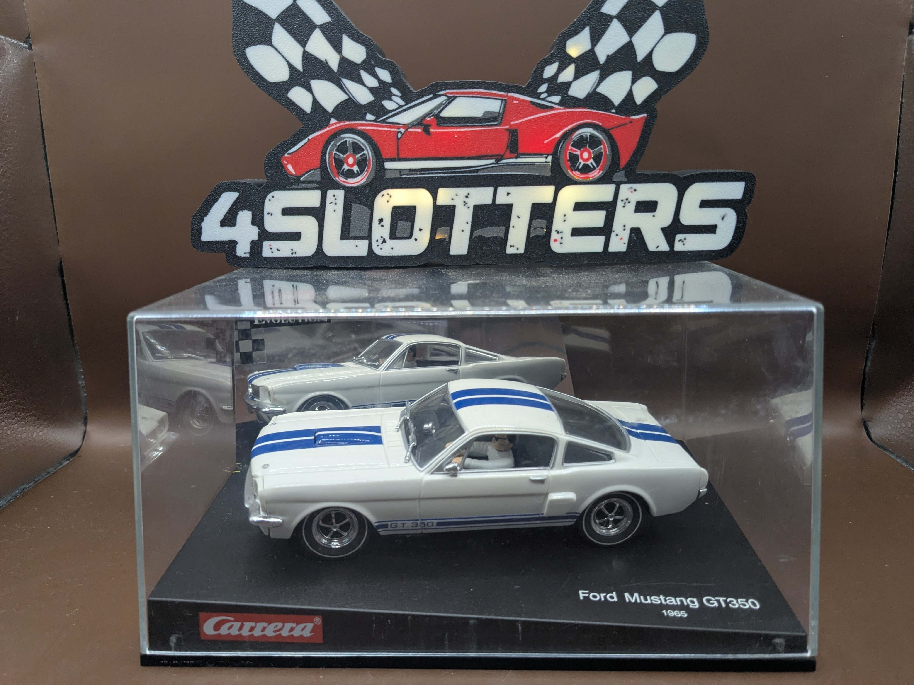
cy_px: 342
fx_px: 713
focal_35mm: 27
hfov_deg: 65.3
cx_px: 457
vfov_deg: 51.4
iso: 190
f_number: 1.73
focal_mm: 4.38
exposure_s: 1/33.3
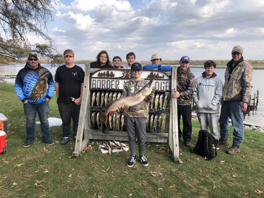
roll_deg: -0.8
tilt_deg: -7.7
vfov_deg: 49.7
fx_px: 214
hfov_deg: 63.4
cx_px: 132
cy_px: 99
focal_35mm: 28
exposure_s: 1/827
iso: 20
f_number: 1.8
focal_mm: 3.99
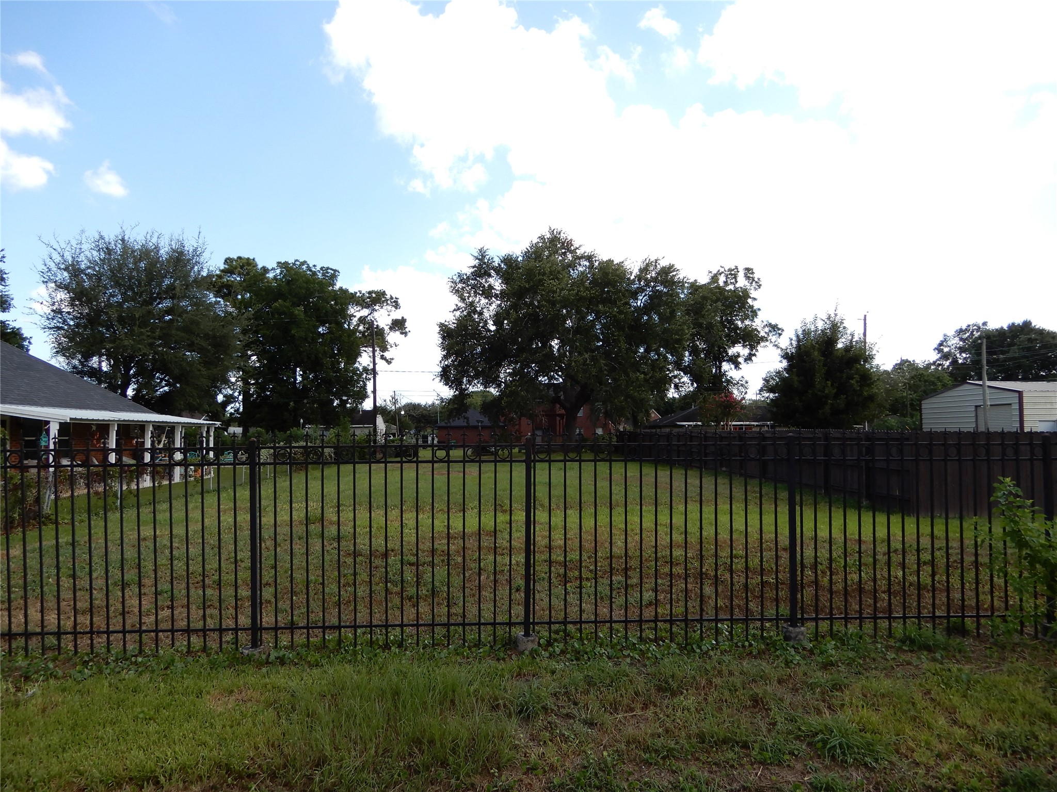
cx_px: 528
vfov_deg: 56.8
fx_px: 733
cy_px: 396
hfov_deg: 71.6
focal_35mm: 24
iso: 80
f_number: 3.4
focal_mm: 4.3
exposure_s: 1/400
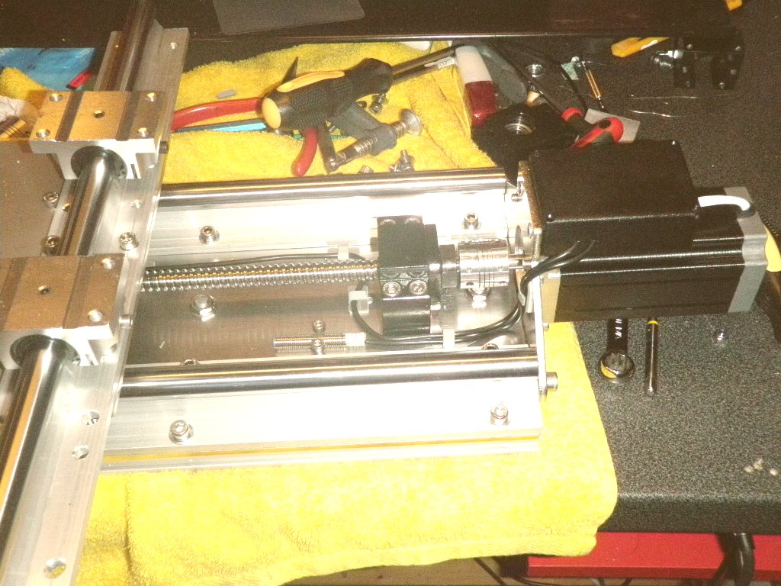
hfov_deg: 51.4
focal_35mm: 36
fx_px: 812
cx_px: 390
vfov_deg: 39.7
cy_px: 293
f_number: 4.1
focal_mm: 6.53
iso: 800
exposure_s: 1/500
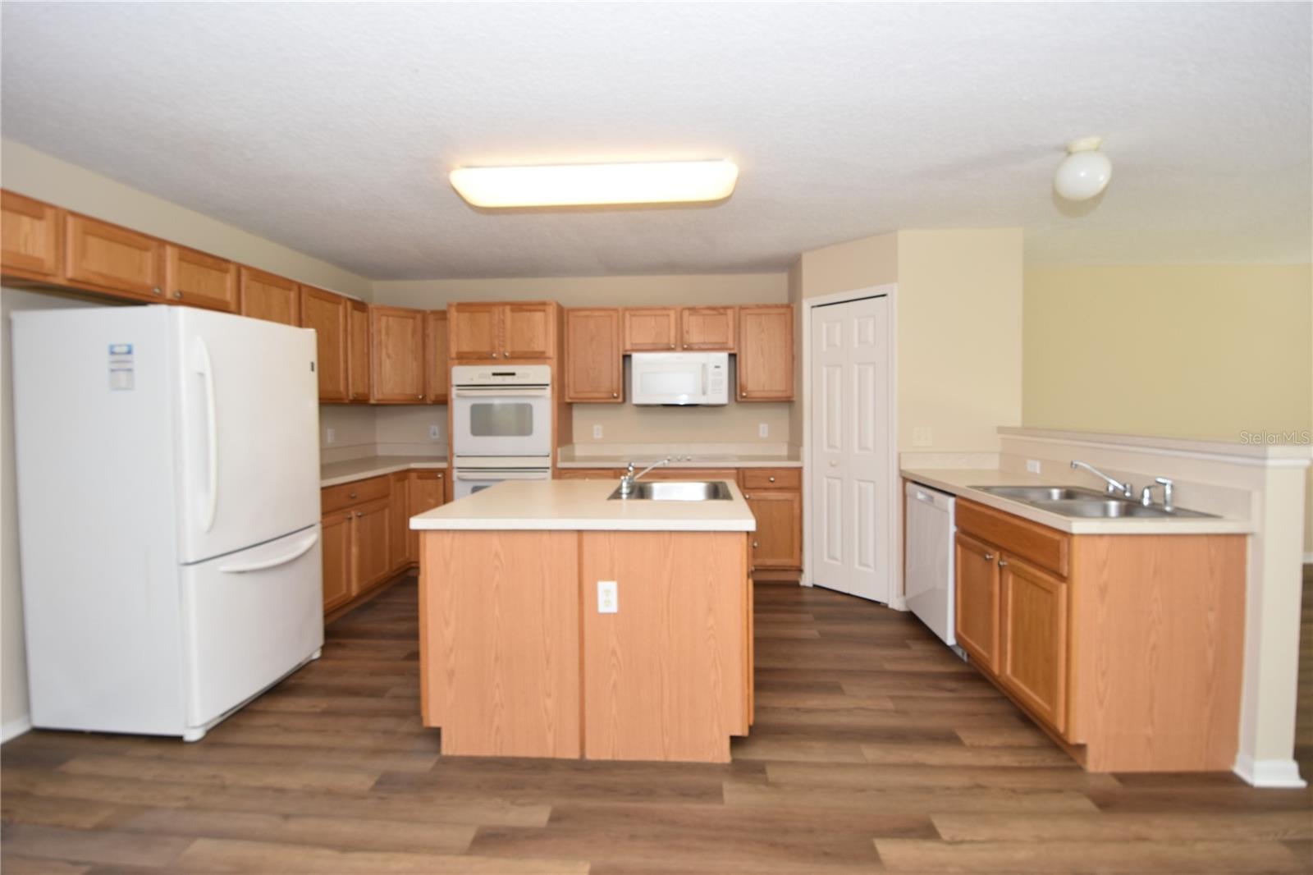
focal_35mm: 15
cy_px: 438
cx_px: 656
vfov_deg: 77.3
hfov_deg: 100.4
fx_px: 547
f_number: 4
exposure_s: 1/60
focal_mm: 10
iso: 280
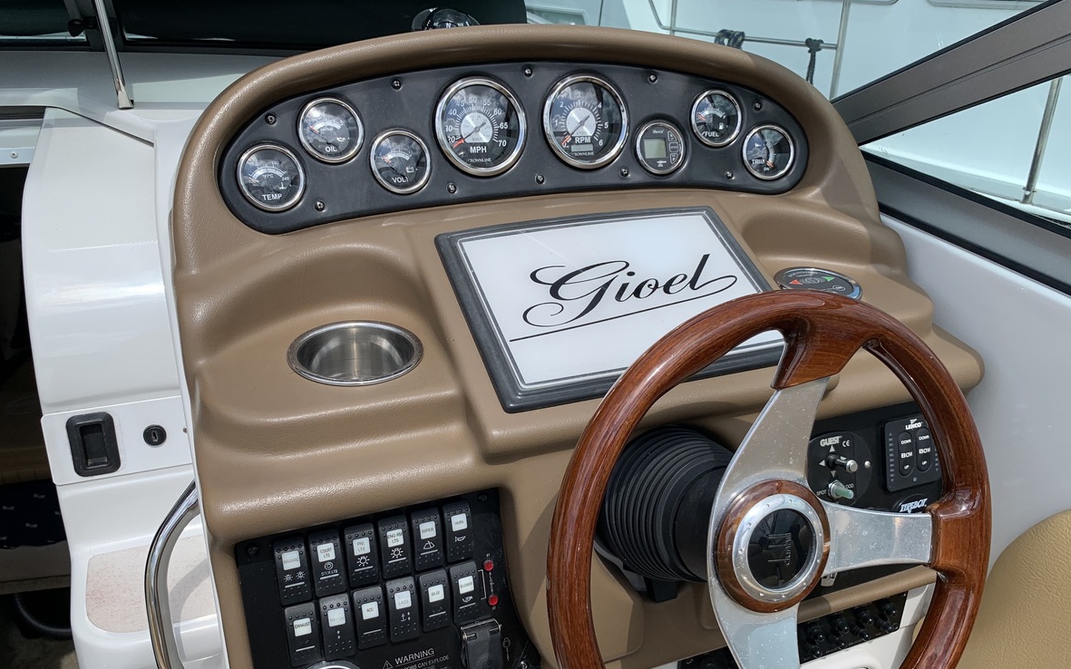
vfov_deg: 44.5
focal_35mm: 28
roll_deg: -2.4
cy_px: 370
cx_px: 532
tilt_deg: -25.2
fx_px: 817
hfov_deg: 66.5
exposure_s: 1/2364
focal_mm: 4.25
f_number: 1.8
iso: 25
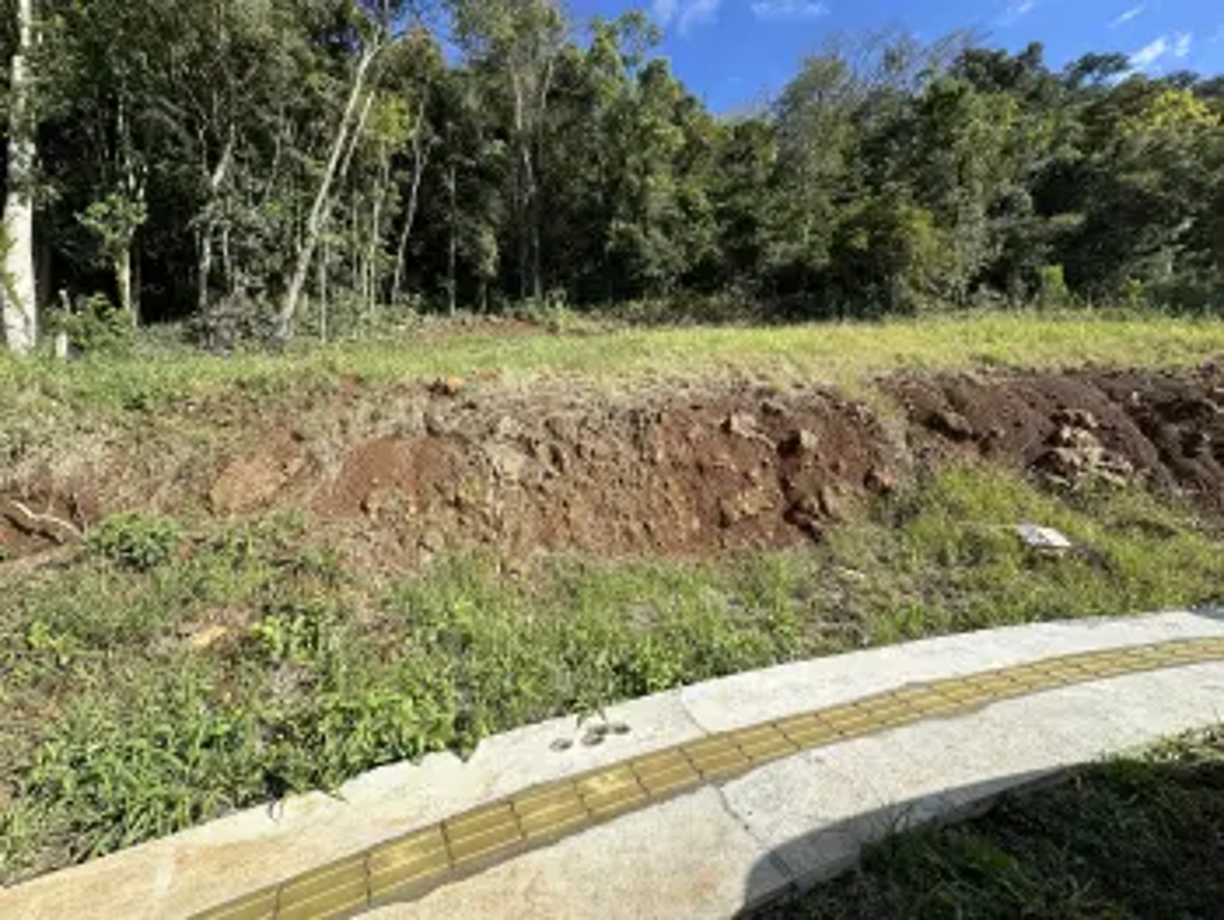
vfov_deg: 85.7
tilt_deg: +0.8
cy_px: 460
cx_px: 612
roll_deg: +0.7
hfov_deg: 102.0
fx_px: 495
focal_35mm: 14
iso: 40
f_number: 2.2
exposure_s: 1/932
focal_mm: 2.22
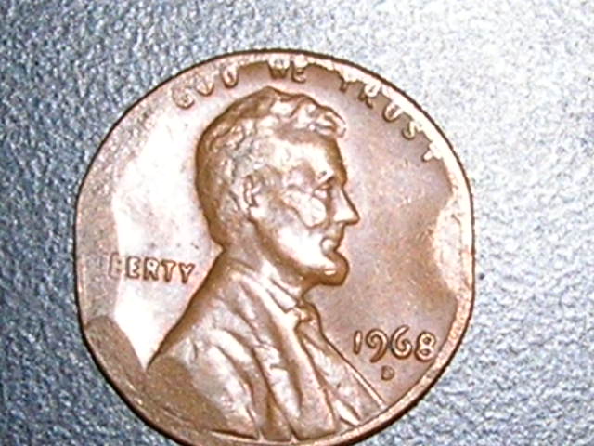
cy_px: 223
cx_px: 297
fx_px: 583
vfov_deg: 41.8
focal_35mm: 34
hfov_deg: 54.0
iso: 50
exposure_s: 1/60.1
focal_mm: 5.7
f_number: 4.9
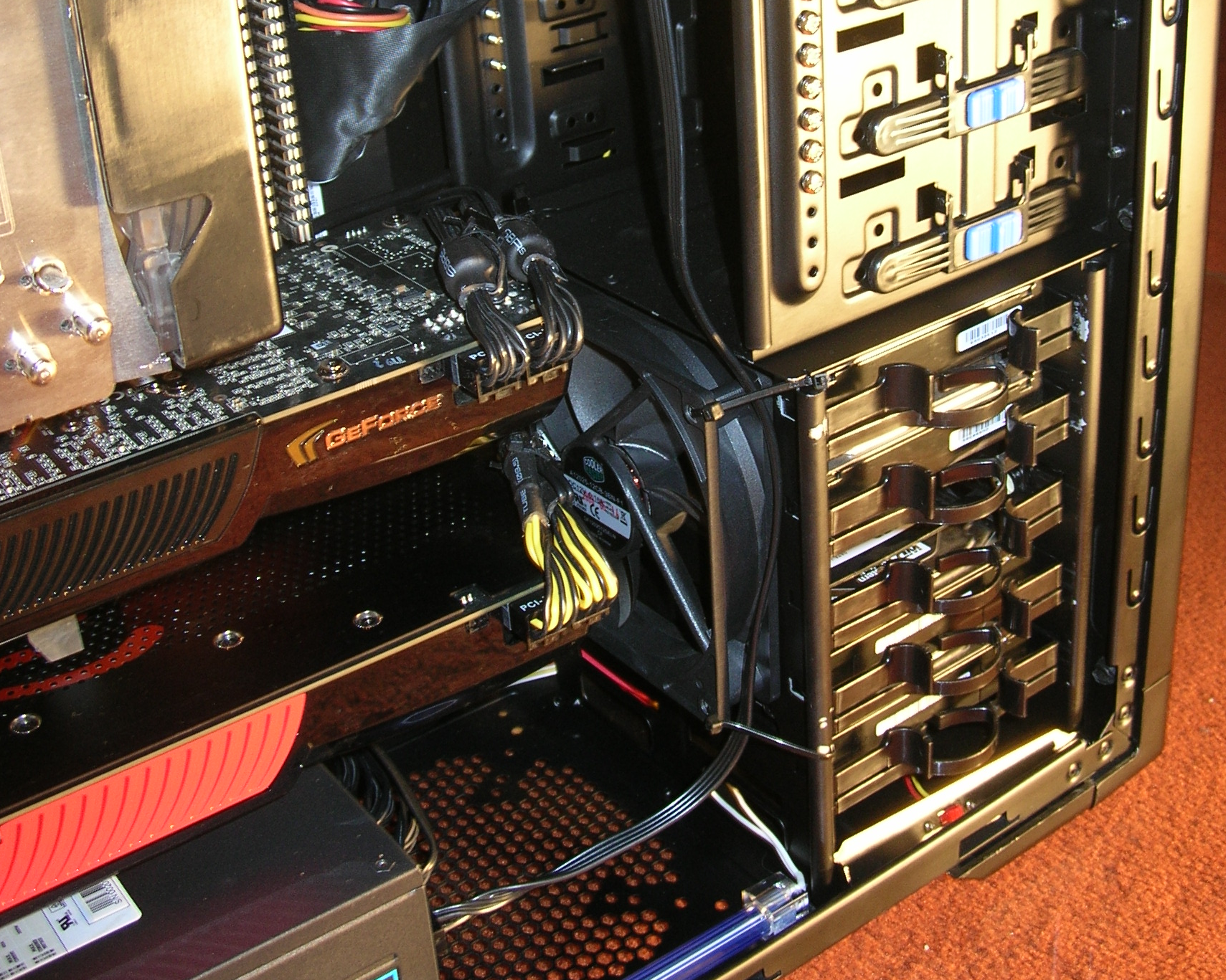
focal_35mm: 47
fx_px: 1705
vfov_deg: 31.9
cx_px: 613
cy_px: 336
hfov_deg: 39.5
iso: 50
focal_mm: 6
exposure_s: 1/30
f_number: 2.7
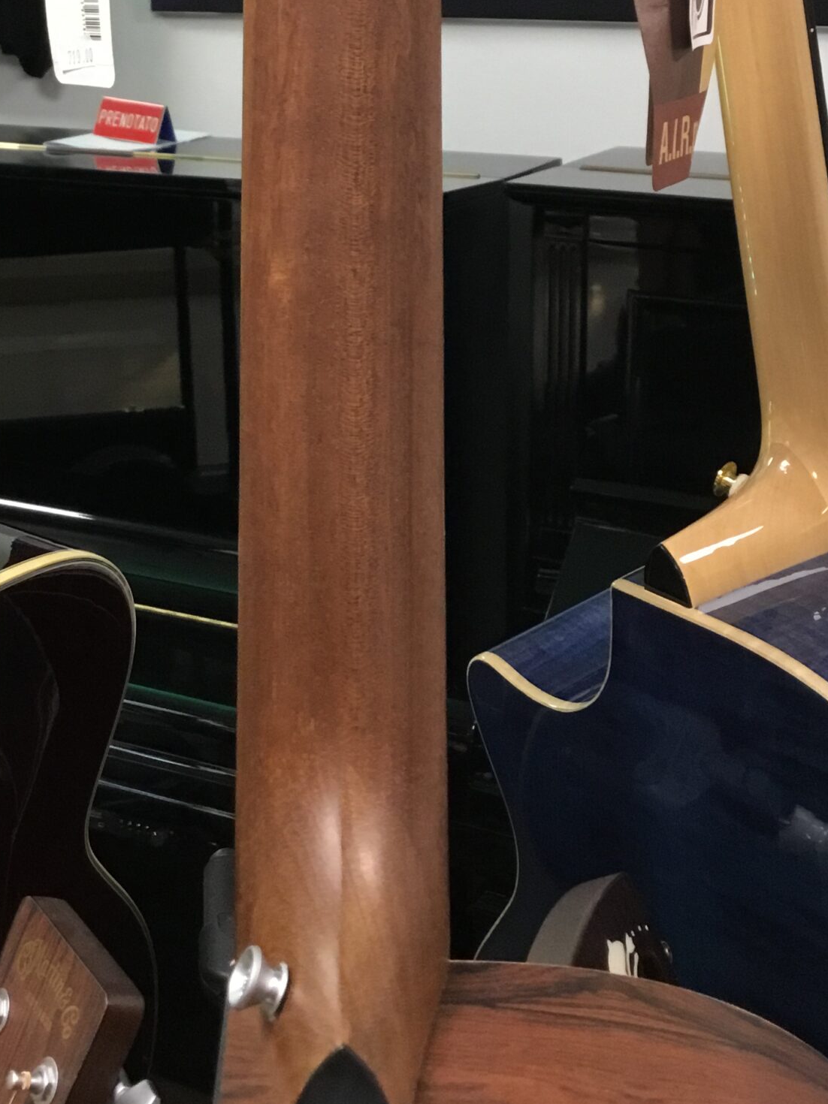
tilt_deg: -10.8
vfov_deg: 34.6
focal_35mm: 54
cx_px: 349
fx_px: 1723
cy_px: 249
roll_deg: +0.4
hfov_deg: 27.0
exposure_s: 1/33
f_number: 2.4
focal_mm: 3.3
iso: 160
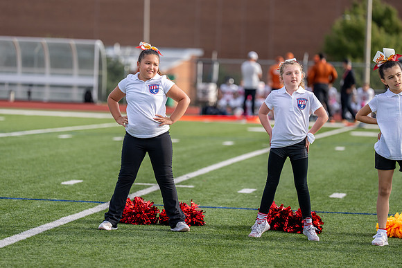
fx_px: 2044
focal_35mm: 183
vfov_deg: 7.5
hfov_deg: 11.2
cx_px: 172
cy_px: 117
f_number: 2.8
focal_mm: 159
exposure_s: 1/2500
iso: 250
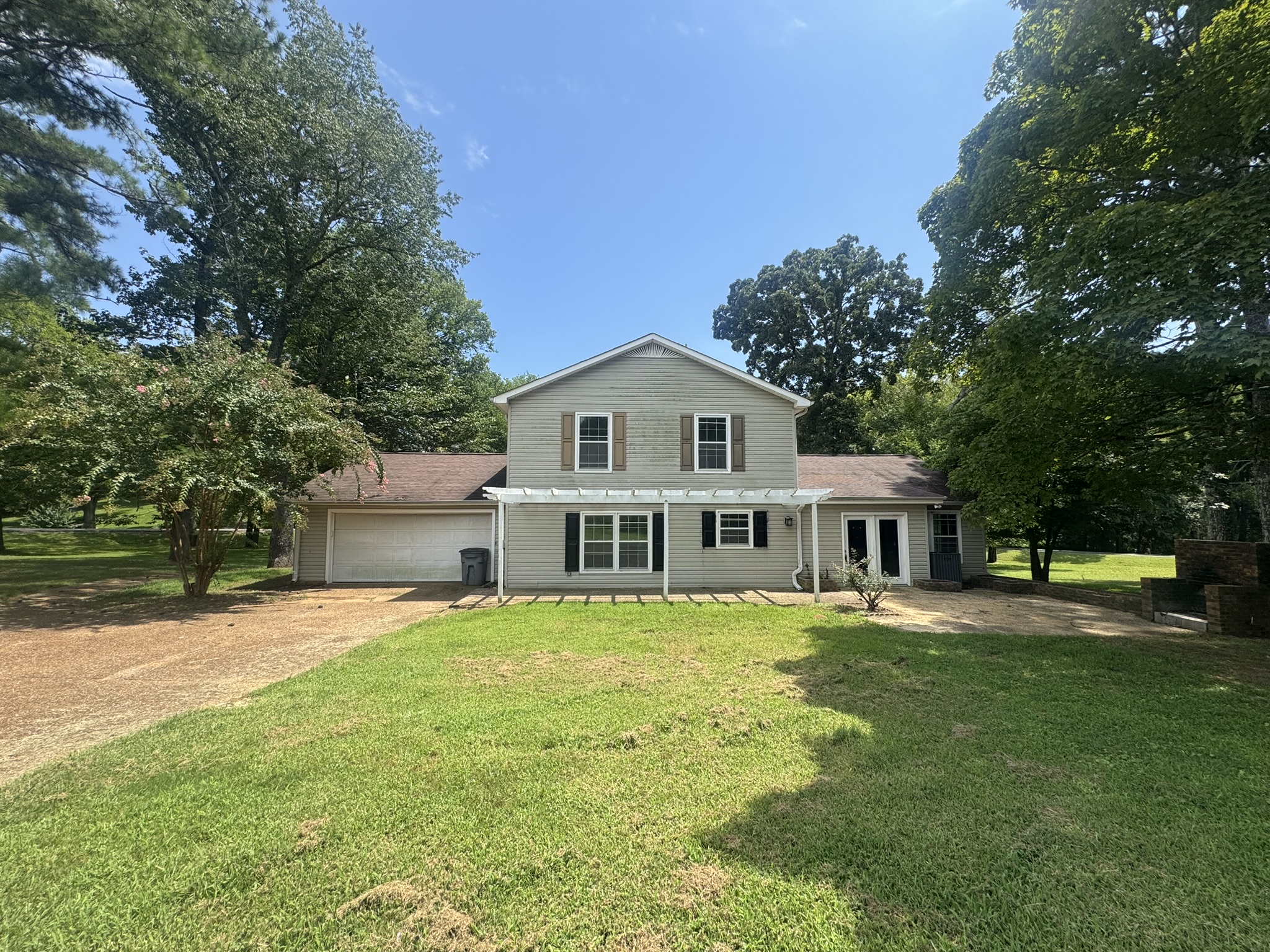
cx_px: 635
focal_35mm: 14
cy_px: 476
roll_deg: +0.2
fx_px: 514
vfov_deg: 85.7
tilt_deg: +4.0
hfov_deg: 102.1
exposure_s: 1/1094
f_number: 2.2
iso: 50
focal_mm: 2.22
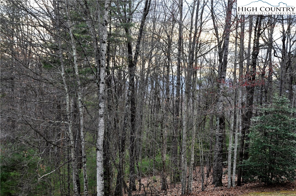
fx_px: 616
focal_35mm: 75
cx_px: 148
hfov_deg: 27.0
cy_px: 98
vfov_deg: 18.1
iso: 200
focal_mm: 50
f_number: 7.1
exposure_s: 1/50
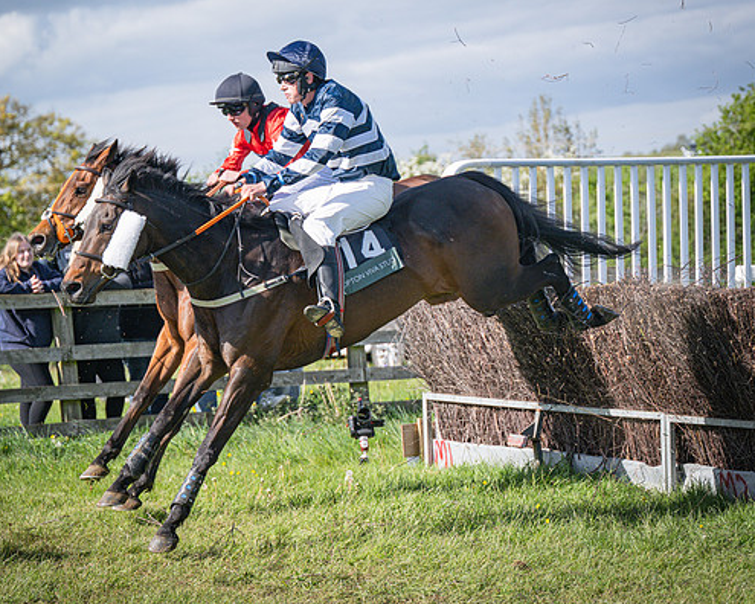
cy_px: 251
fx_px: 3128
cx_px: 449
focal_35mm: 140
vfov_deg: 11.0
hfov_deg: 13.8
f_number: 4
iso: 400
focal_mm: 98
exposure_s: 1/2500
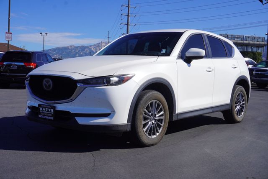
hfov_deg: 43.6
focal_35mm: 45
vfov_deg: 29.9
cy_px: 90
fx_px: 335
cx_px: 134
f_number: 11
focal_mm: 30
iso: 100
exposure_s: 1/200
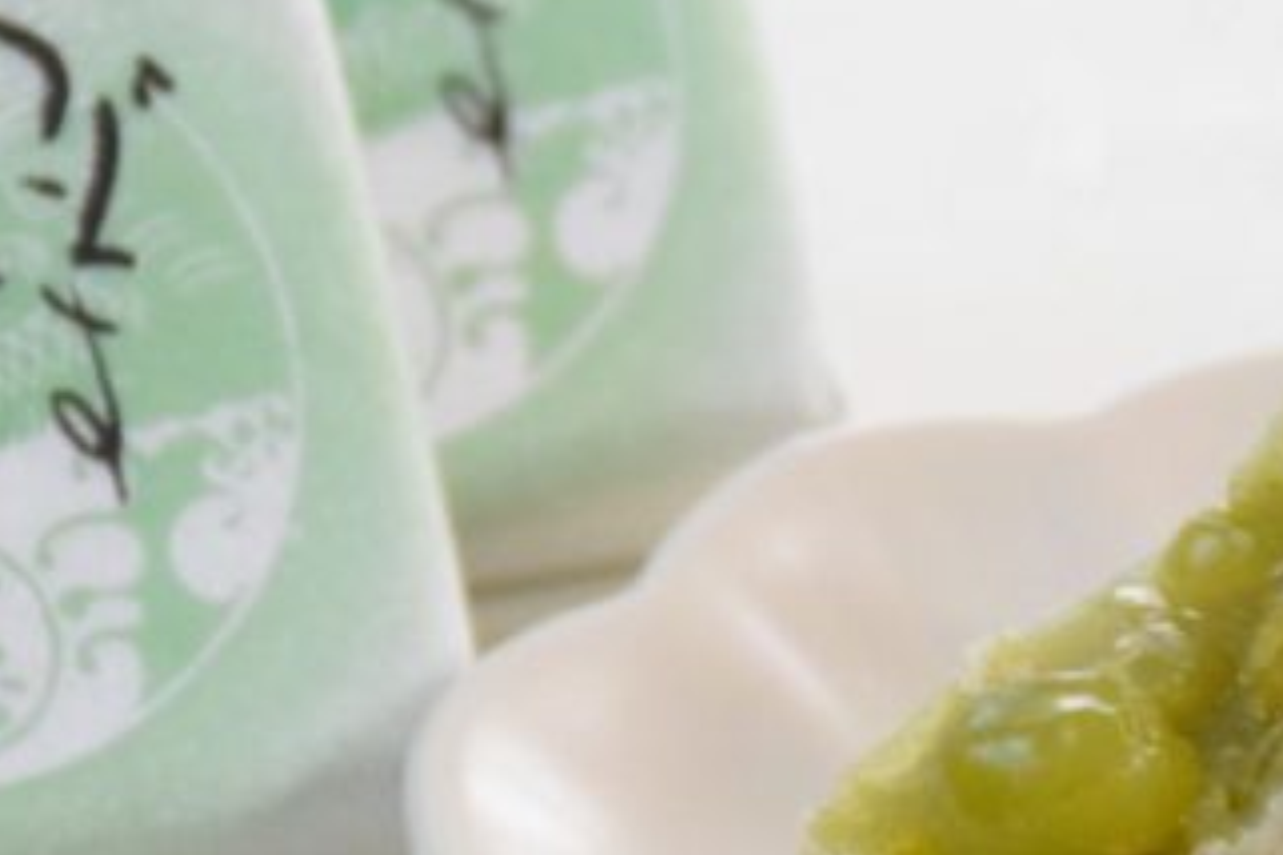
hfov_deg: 5.1
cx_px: 1051
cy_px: 561
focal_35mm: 407
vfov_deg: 3.4
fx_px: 14489
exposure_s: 1/125
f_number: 5.3
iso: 3200
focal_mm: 85
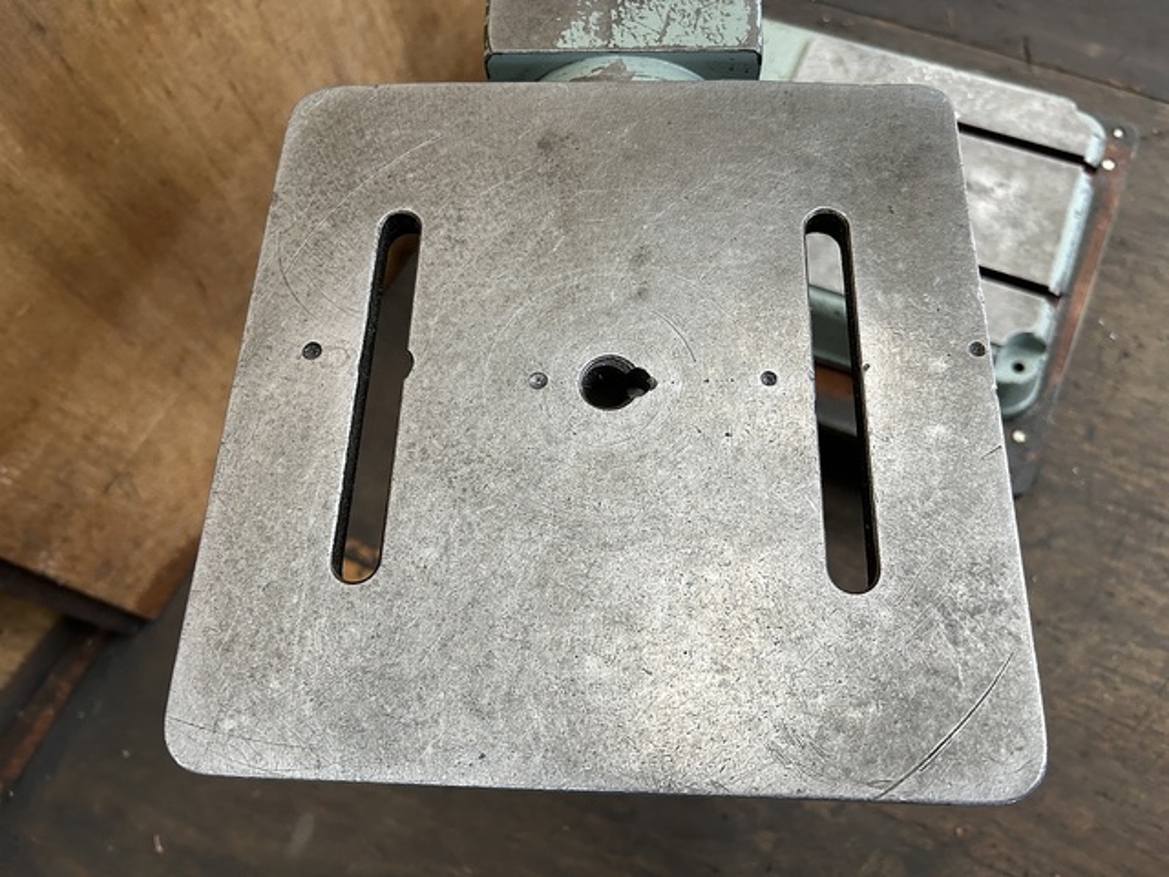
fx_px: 878
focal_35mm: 26
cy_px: 438
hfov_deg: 67.3
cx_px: 584
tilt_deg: -66.8
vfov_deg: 53.1
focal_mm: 5.7
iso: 125
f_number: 1.5
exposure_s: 1/88
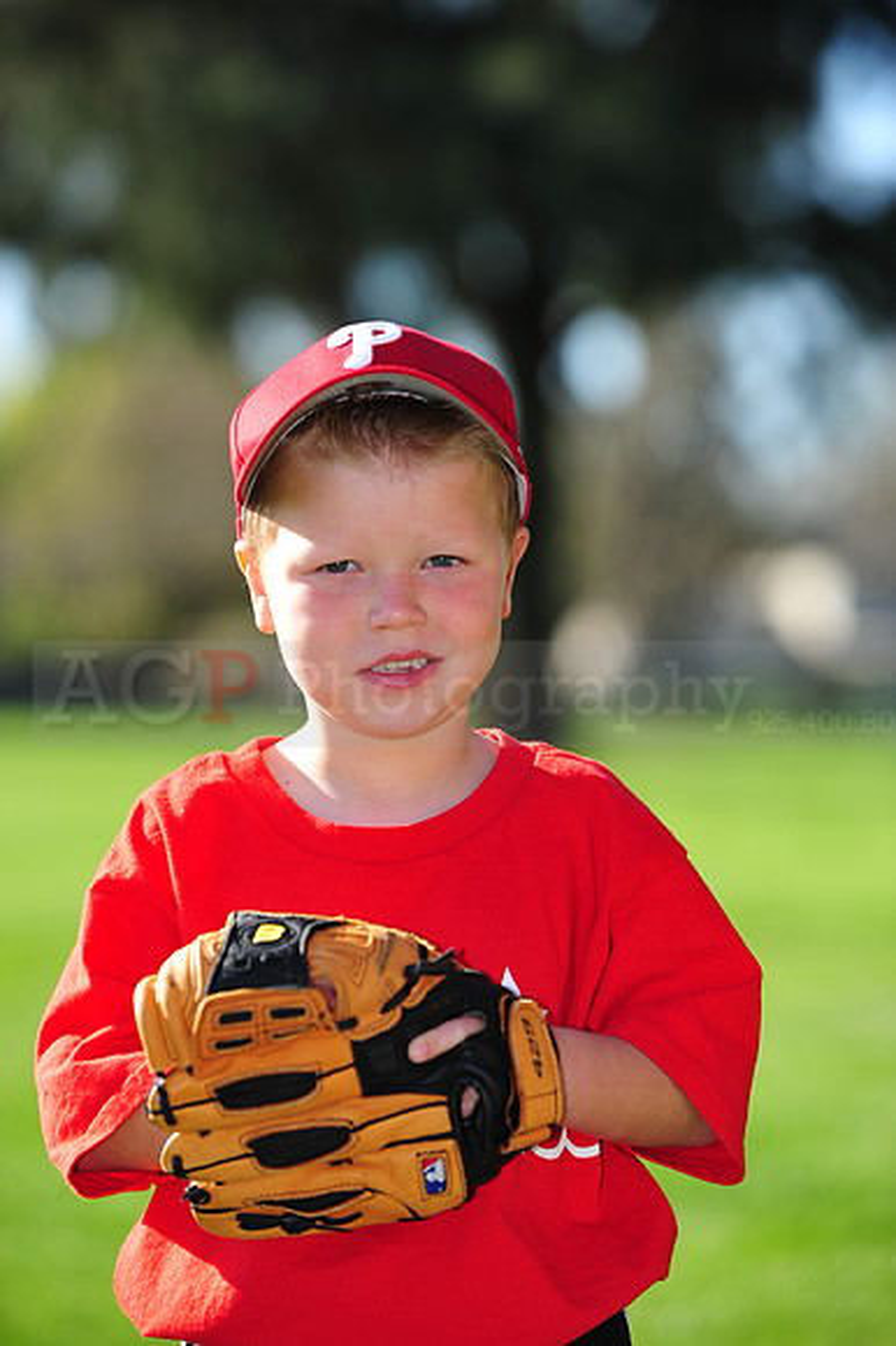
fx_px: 5793
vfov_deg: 13.3
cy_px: 673
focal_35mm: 155
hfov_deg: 8.8
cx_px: 448
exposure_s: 1/640
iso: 200
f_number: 4.5
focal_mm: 155
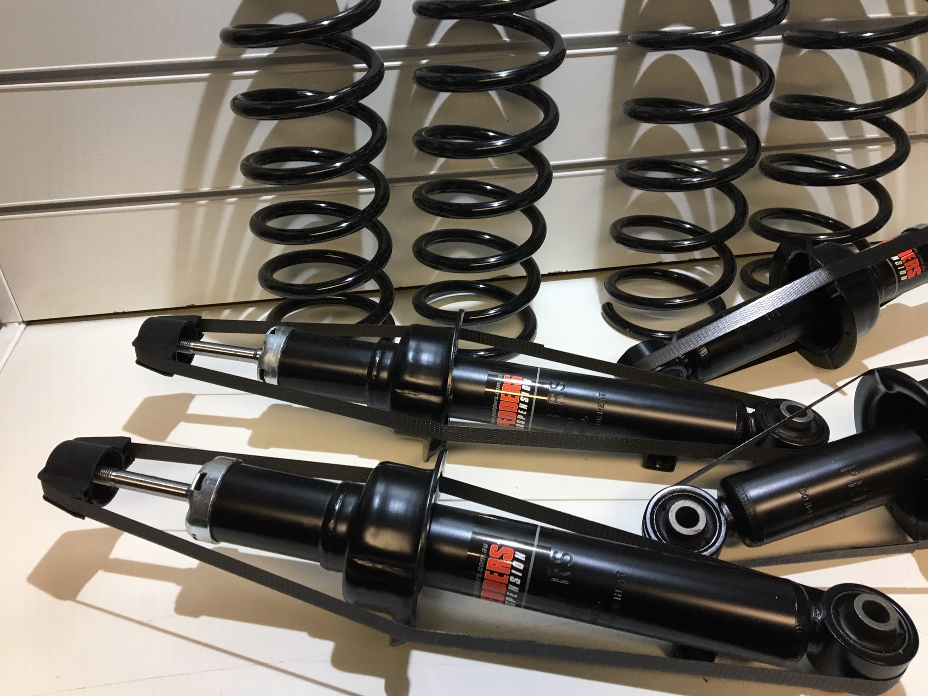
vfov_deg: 48.2
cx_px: 464
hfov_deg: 61.7
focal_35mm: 29
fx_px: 777
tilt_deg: -35.8
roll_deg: +1.2
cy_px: 348
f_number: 2.2
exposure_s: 1/33
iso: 50
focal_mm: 4.15
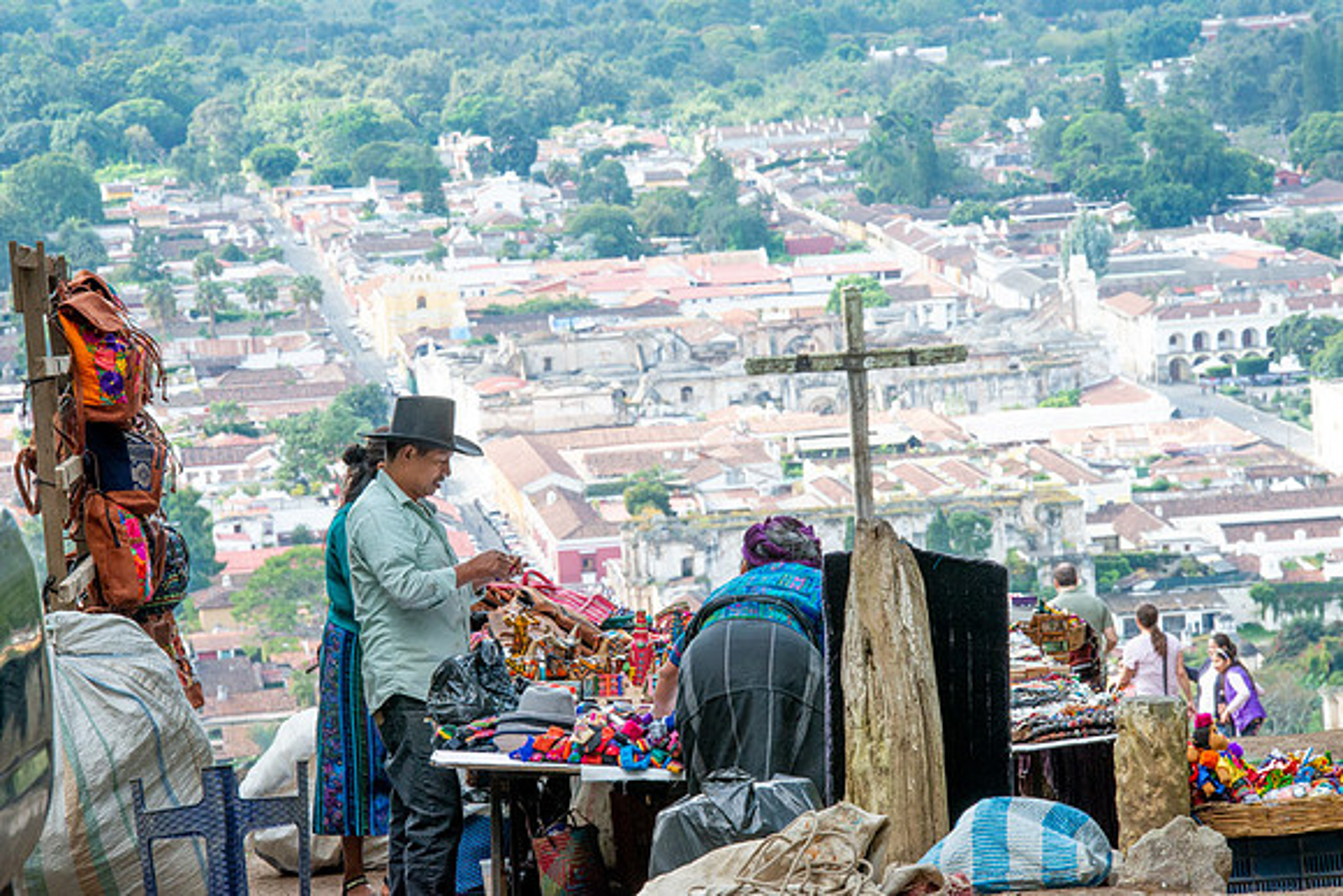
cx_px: 672
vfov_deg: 7.9
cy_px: 448
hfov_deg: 11.7
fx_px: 6530
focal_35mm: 175
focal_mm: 175
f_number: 22
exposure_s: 1/80
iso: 1000
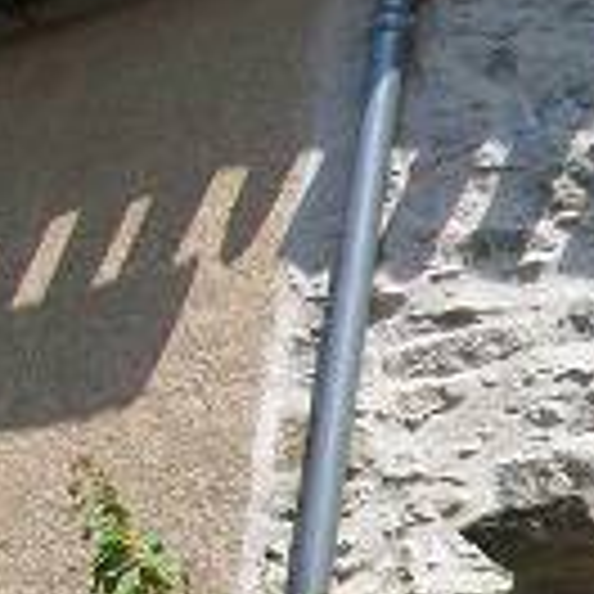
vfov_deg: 11.7
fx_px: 2776
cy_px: 878
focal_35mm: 143
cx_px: 850
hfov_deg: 11.8
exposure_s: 1/250
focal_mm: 5.7
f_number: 5.5
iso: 64
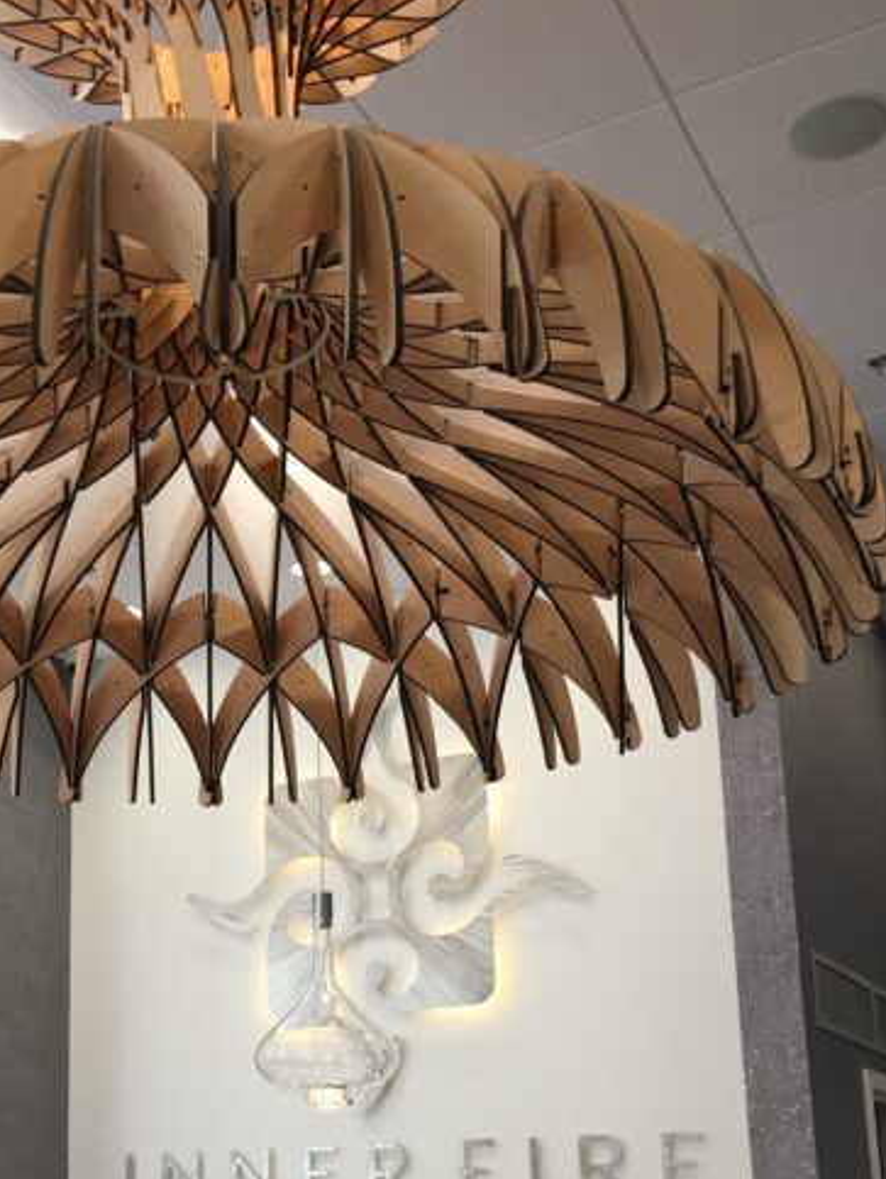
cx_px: 220
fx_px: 1636
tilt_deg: +13.5
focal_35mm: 48
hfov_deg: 29.8
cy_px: 874
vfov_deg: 38.7
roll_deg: +1.3
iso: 25
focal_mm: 4.15
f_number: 2.2
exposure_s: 1/40
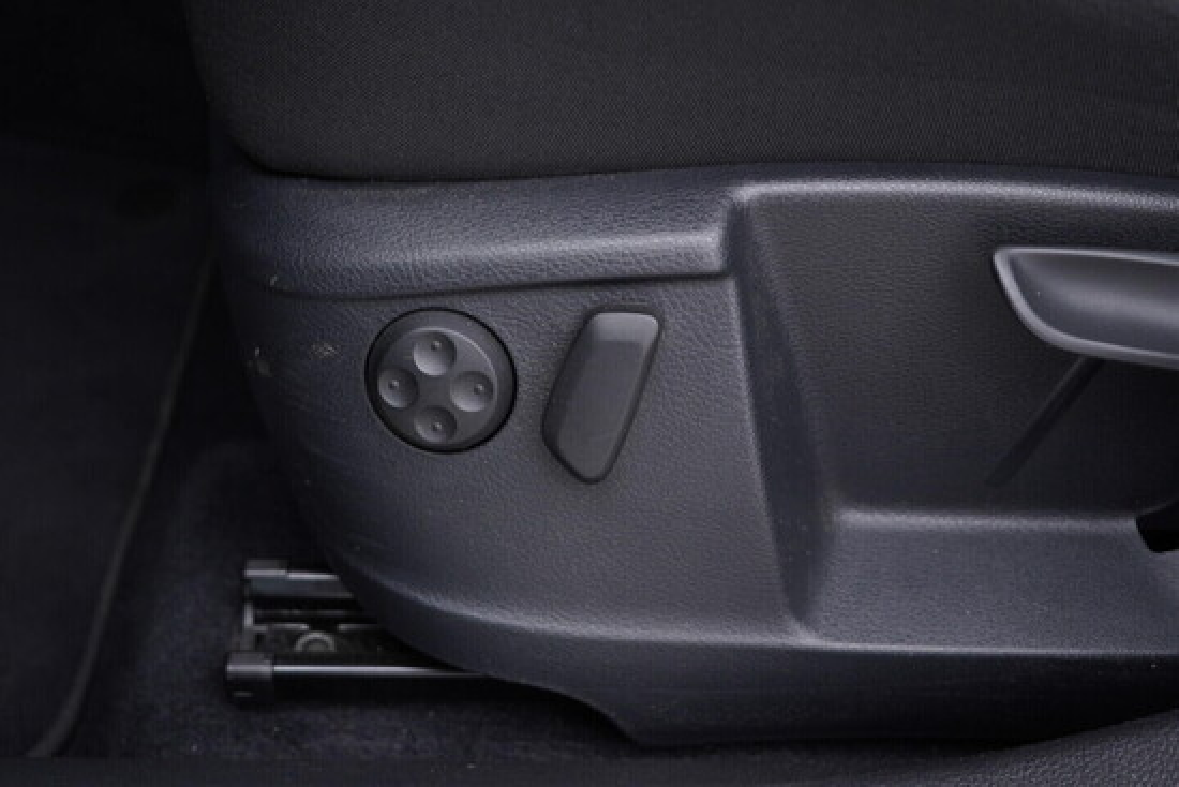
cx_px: 590
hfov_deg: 53.1
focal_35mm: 36
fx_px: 1179
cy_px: 394
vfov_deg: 36.9
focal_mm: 24
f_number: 2.8
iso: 125
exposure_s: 1/40
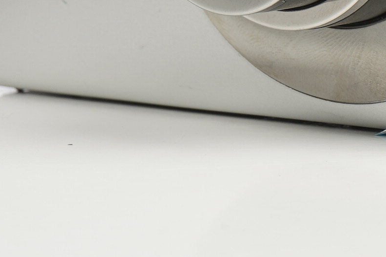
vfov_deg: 5.1
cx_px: 301
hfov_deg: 7.7
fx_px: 2849
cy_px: -93
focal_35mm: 266
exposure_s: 1/160
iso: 160
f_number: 18
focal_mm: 70
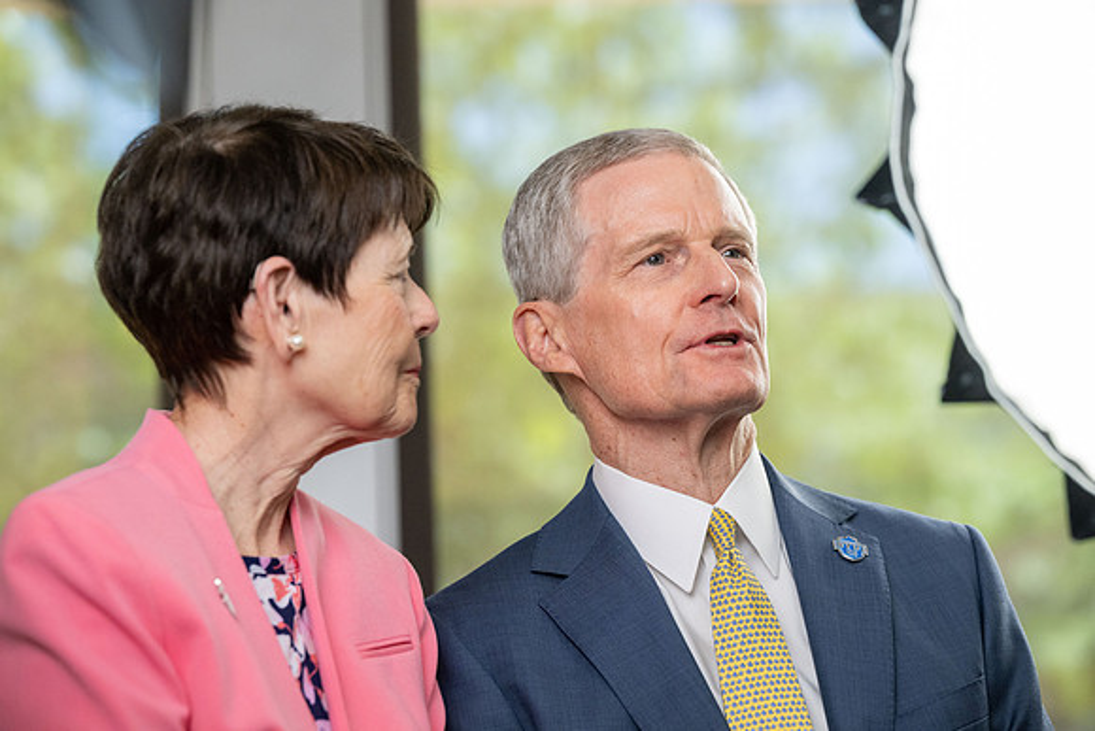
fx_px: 3955
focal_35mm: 130
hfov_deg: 15.8
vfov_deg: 10.6
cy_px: 366
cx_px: 548
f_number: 4.5
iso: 2000
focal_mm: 130
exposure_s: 1/250
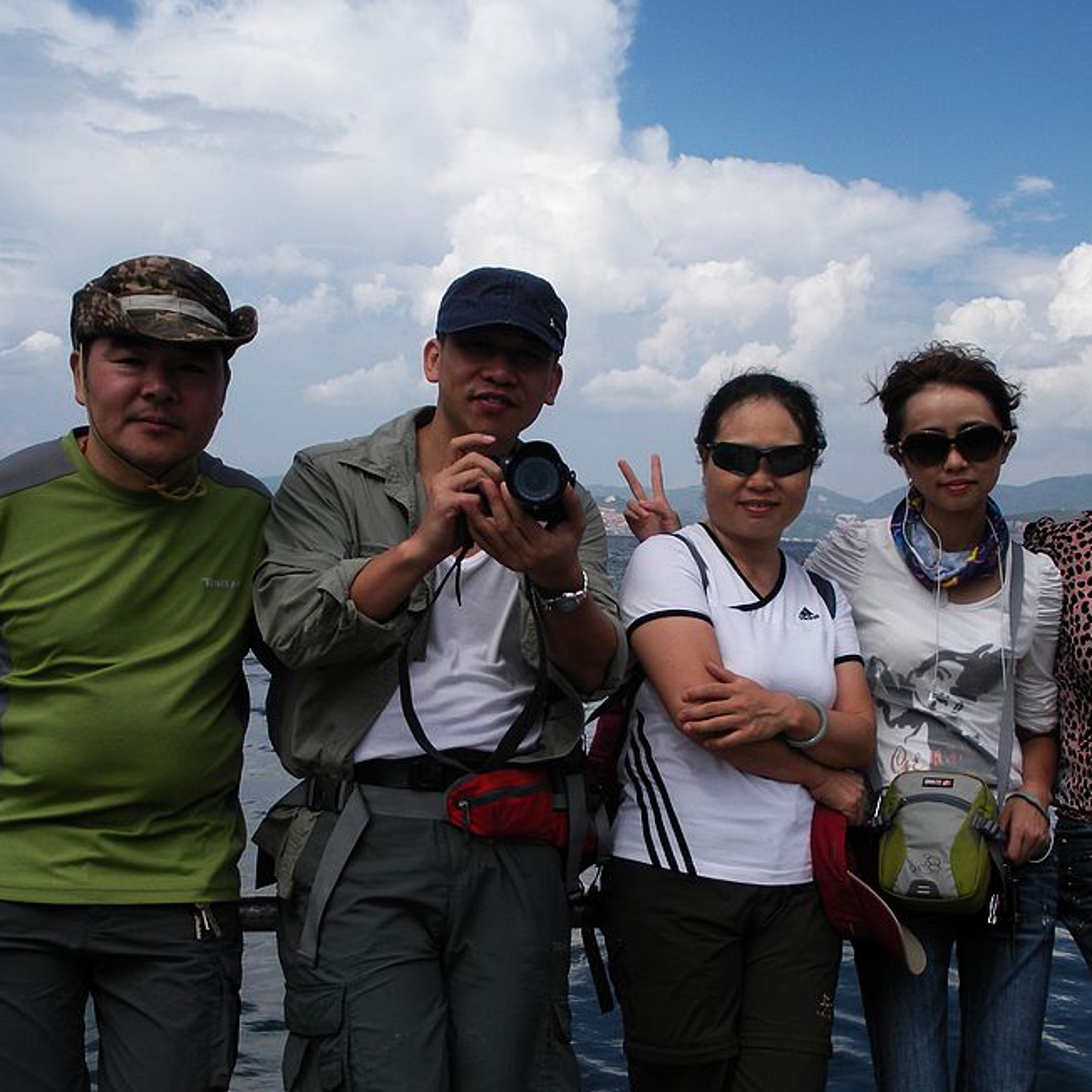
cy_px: 591
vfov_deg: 34.0
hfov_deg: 34.0
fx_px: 1785
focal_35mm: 50
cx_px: 613
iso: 64
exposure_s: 1/1055
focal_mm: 6.3
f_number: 3.5
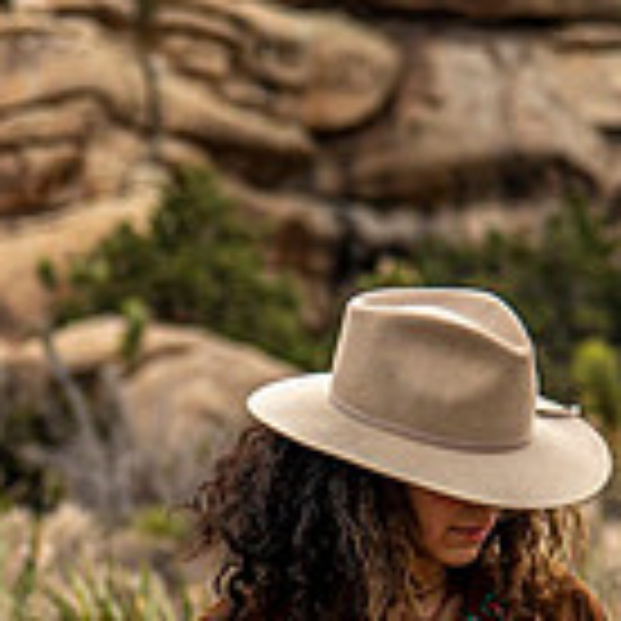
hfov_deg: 6.0
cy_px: 709
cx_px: 166
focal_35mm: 293
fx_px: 5947
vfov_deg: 6.0
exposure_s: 1/1600
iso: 100
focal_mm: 82
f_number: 4
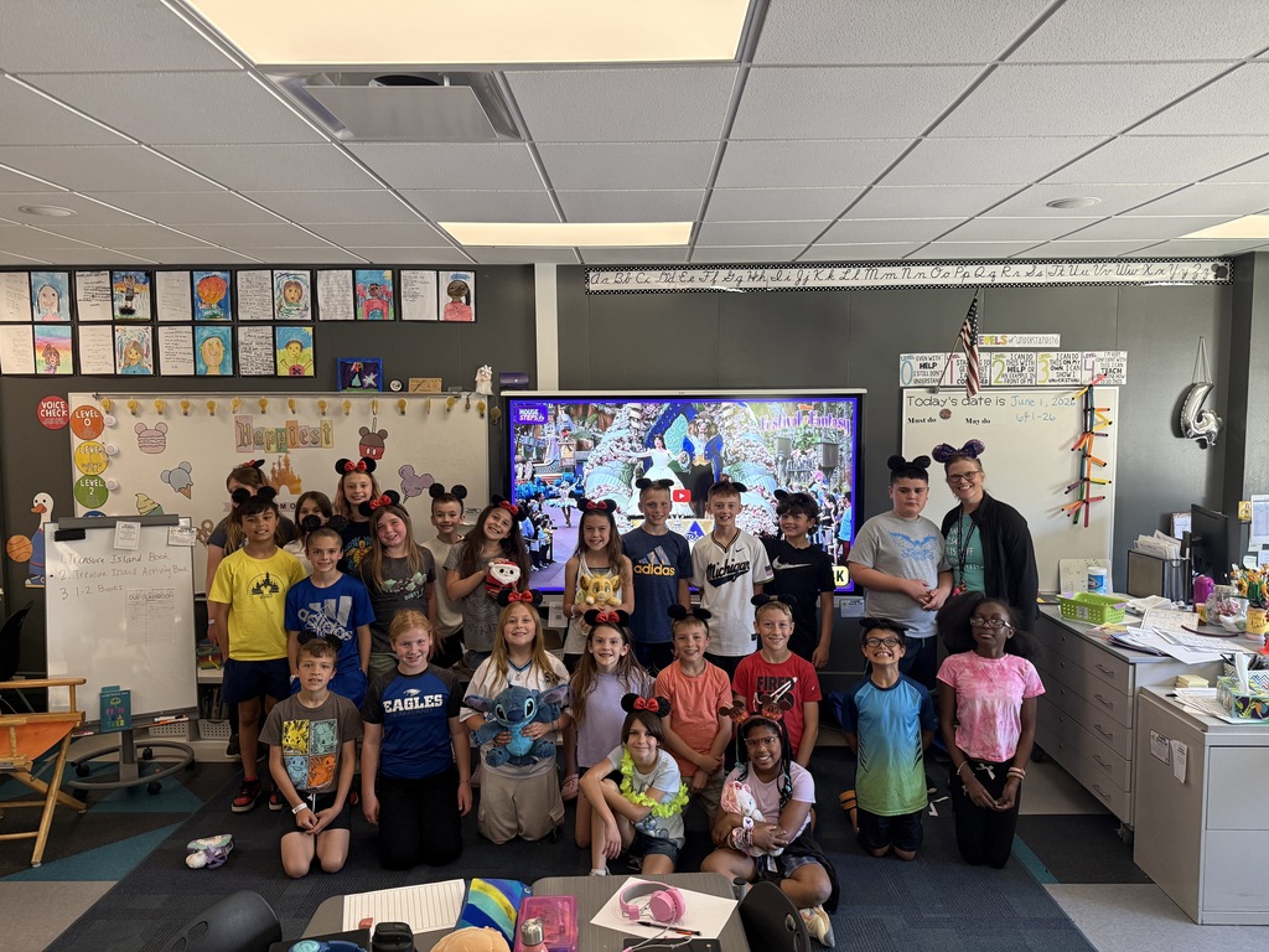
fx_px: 880
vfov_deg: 56.8
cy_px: 476
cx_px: 634
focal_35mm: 24
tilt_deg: -4.3
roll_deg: -0.6
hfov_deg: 71.6
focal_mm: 6.76
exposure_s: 1/60
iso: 320
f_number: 1.78
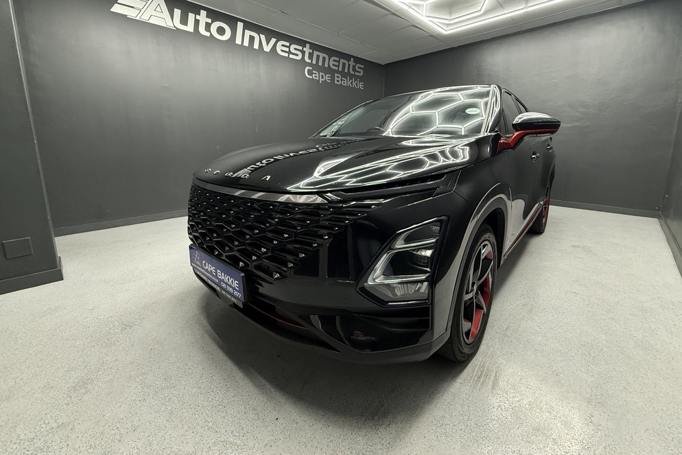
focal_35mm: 15
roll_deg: +0.6
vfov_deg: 76.8
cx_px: 346
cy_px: 192
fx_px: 284
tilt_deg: -9.2
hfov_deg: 100.4
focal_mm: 2.22
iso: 320
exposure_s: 1/65
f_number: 2.2
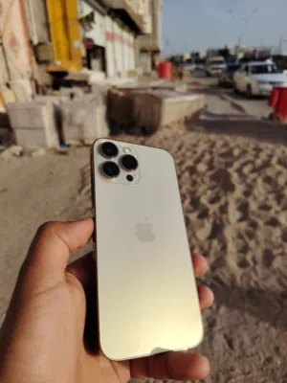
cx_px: 144
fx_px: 265
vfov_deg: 71.6
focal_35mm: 24
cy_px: 192
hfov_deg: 56.8
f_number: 1.75
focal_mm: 5.25
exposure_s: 1/2275
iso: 101
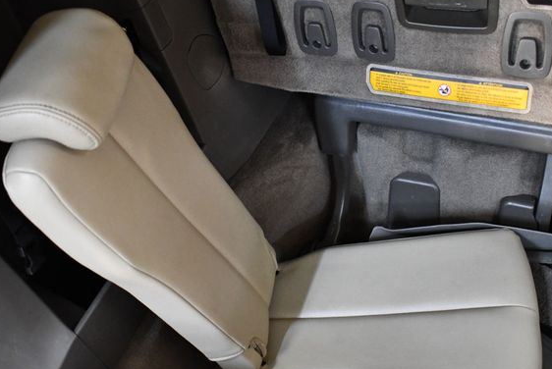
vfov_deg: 32.7
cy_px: 198
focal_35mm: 41
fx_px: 629
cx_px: 260
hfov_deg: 47.3
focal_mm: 18
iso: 3200
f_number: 3.5
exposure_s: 1/80
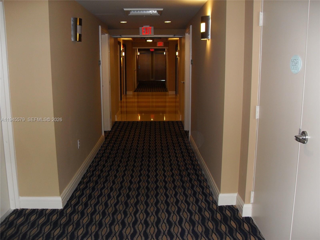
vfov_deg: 41.8
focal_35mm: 34
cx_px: 160
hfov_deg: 54.0
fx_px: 314
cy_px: 120
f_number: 2.8
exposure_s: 1/45
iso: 120
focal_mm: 6.3
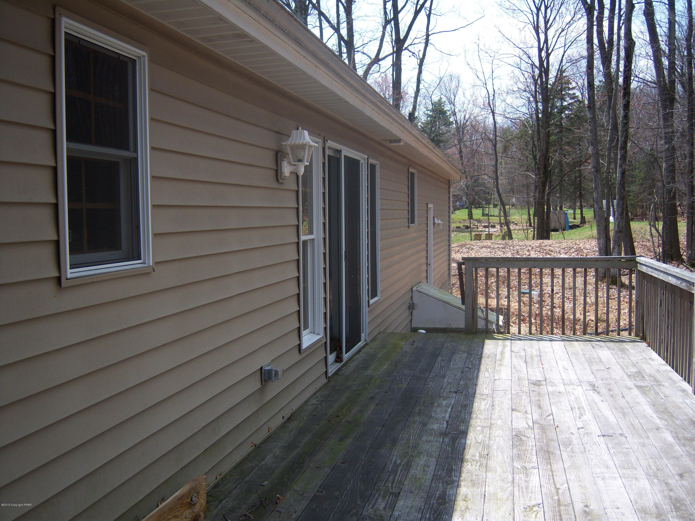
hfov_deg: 51.4
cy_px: 260
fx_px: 723
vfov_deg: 39.7
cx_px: 348
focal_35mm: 36
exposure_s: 1/800
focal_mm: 7.5
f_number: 2.8
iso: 80
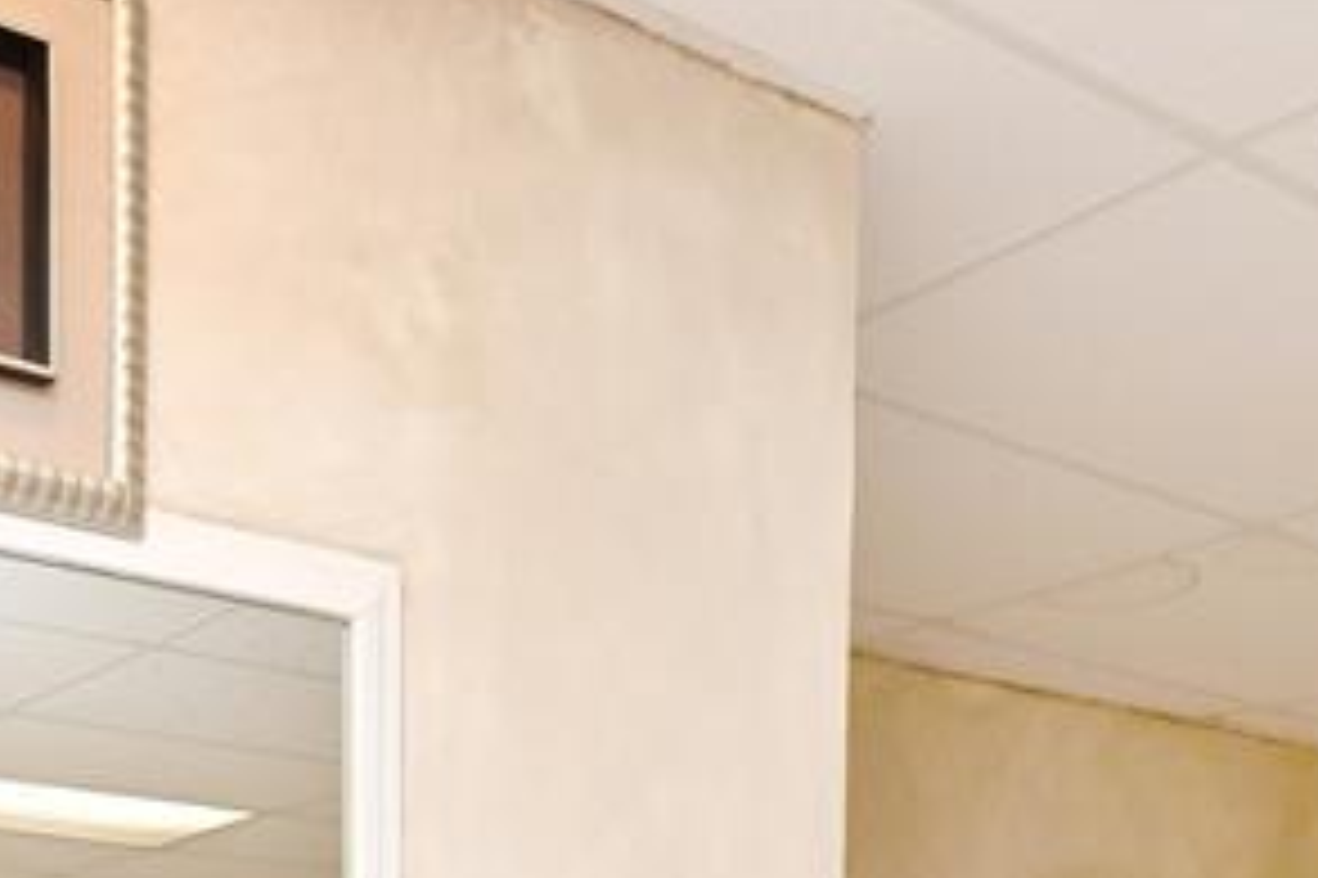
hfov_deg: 34.8
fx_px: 1793
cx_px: -126
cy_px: 1508
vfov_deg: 20.7
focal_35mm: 49
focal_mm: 14
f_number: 9
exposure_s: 1/60
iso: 800
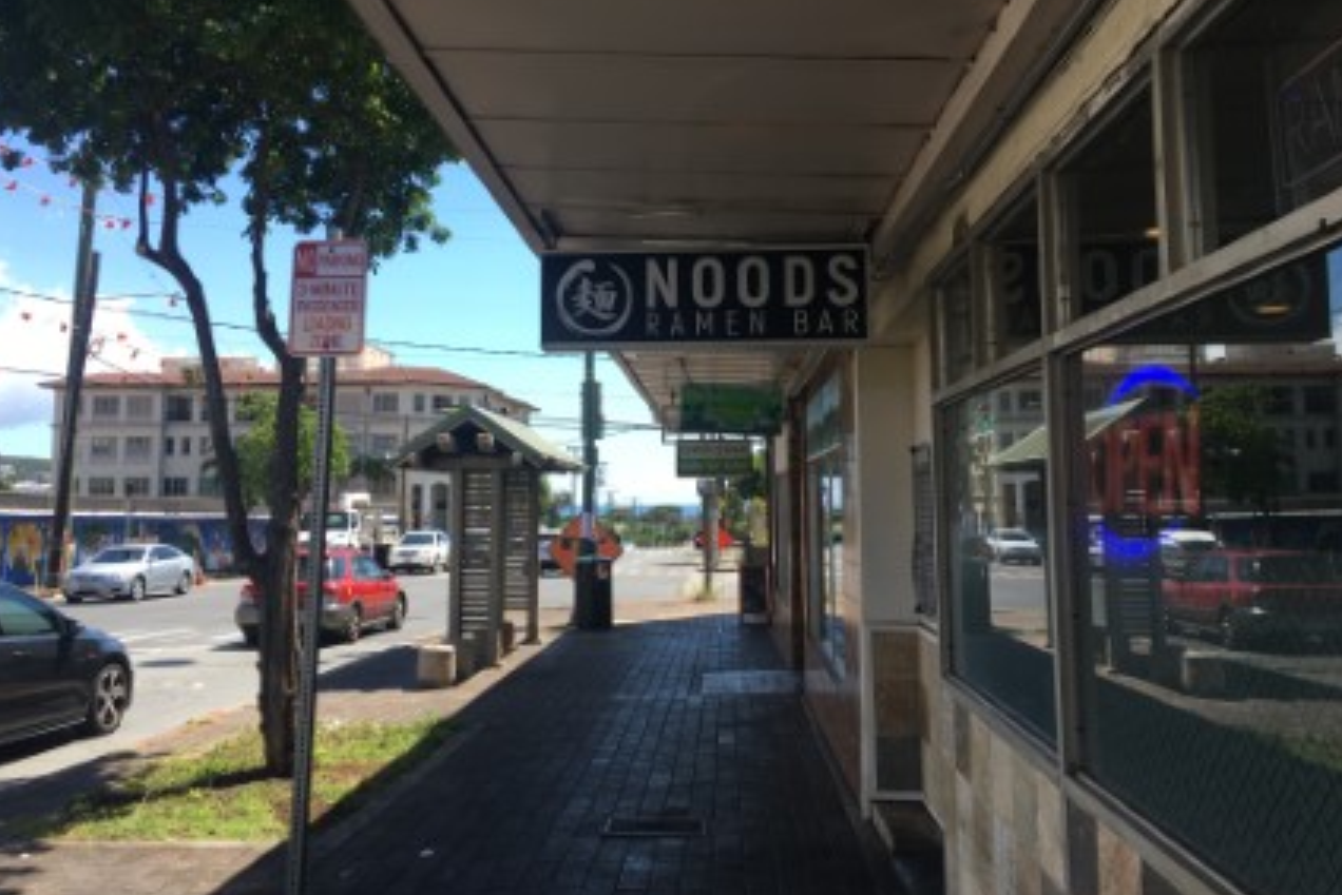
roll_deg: -0.8
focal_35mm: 32
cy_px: 383
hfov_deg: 58.7
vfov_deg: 41.0
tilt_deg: +7.1
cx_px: 646
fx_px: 1193
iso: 25
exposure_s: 1/668
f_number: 2.2
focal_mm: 4.15
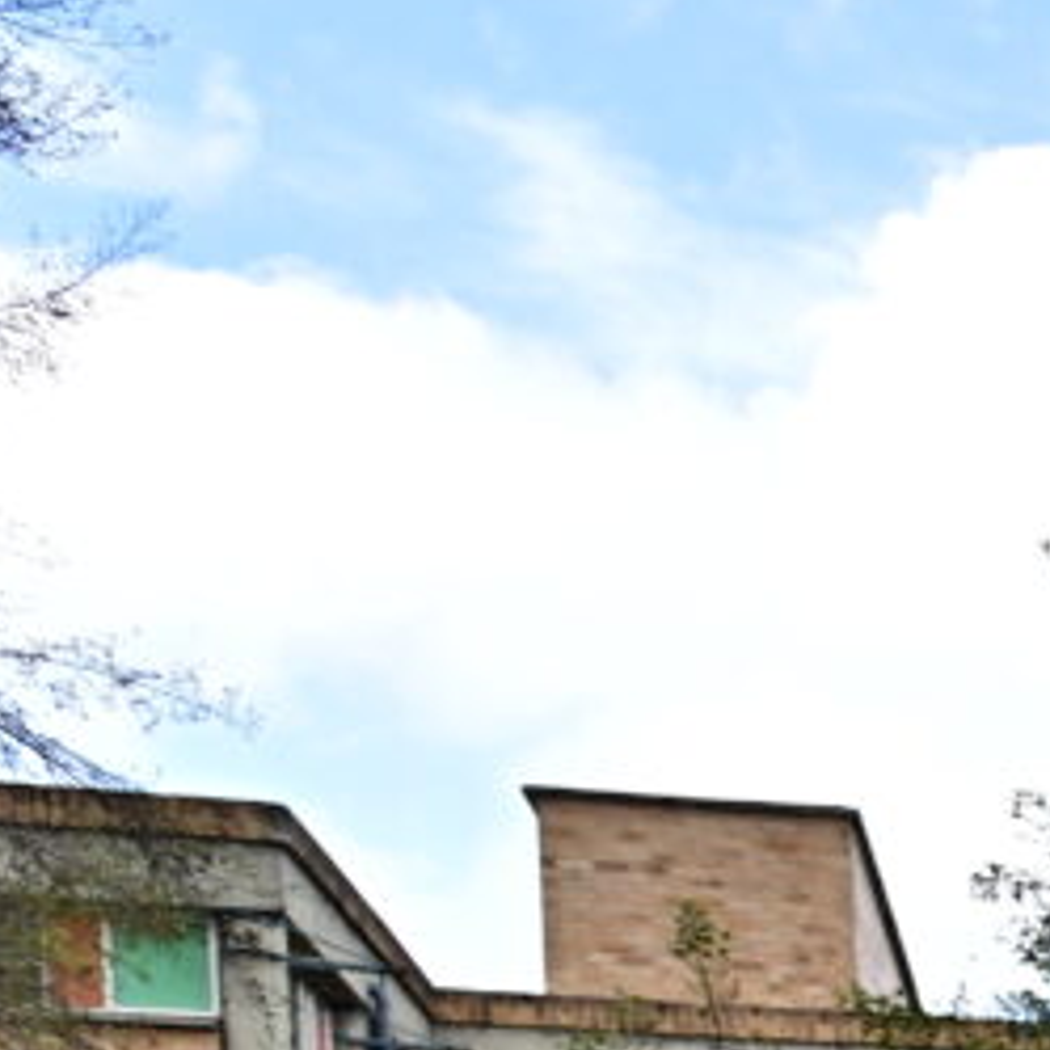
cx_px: 2990
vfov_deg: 12.4
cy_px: 2041
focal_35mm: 126
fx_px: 4324
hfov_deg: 10.5
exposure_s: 1/125
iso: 200
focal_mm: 24
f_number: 6.3
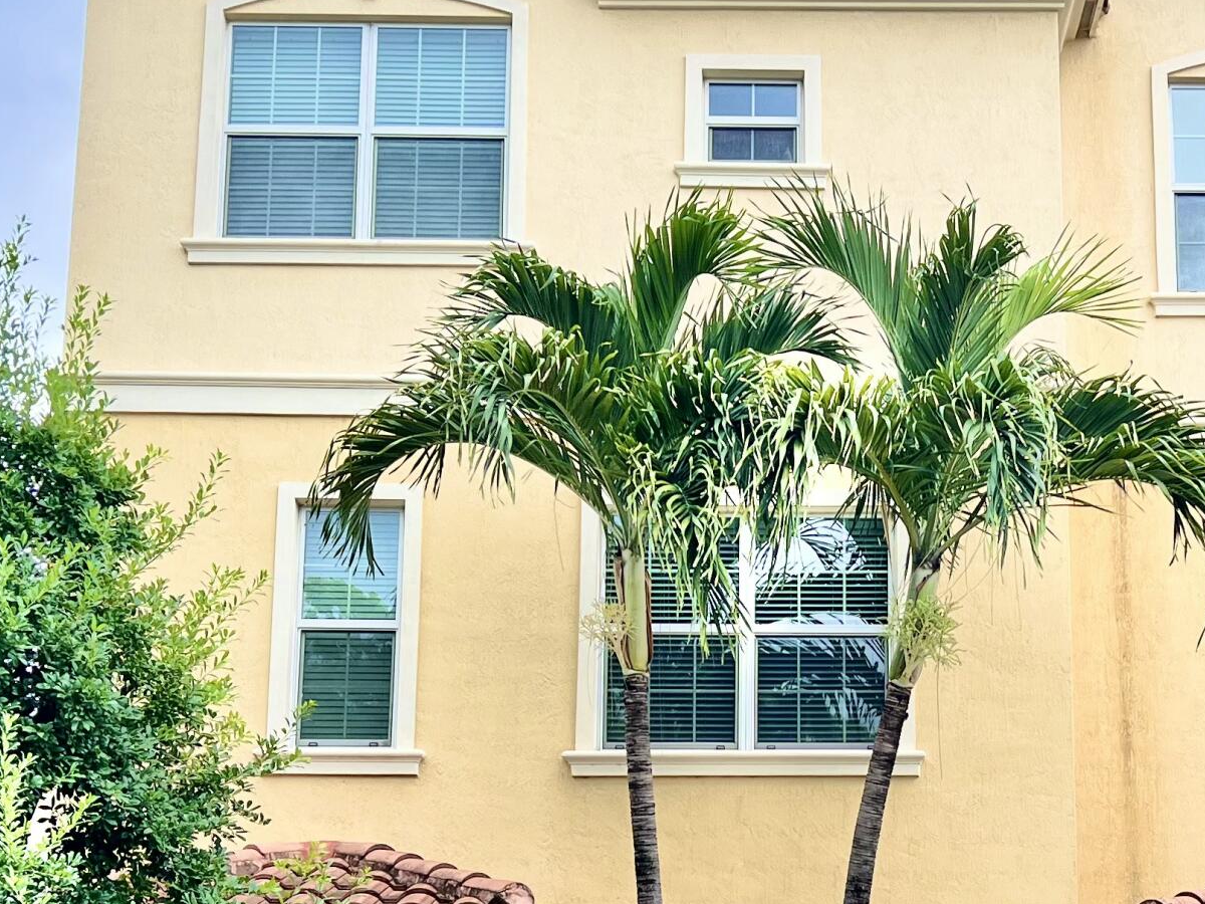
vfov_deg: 22.1
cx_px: 838
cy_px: 782
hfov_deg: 29.5
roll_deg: +0.8
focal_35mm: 65
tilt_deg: +11.5
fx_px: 2263
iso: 50
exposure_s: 1/692
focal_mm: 5.7
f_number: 1.5
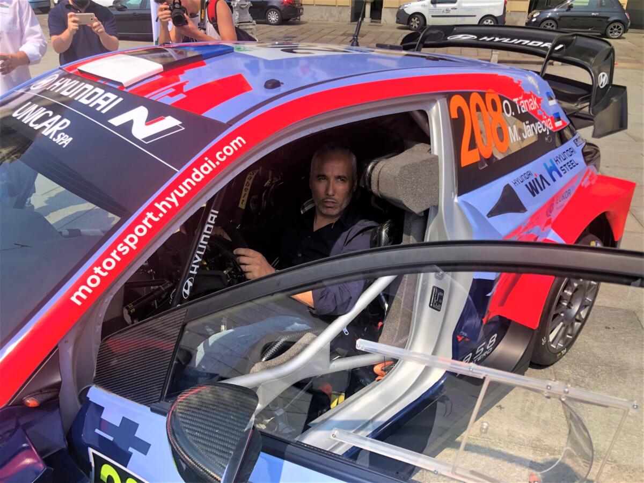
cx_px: 322
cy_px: 242
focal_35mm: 28
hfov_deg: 63.4
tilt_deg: -24.7
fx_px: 521
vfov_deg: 49.7
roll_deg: -0.3
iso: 20
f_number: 1.8
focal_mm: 3.99
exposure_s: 1/923
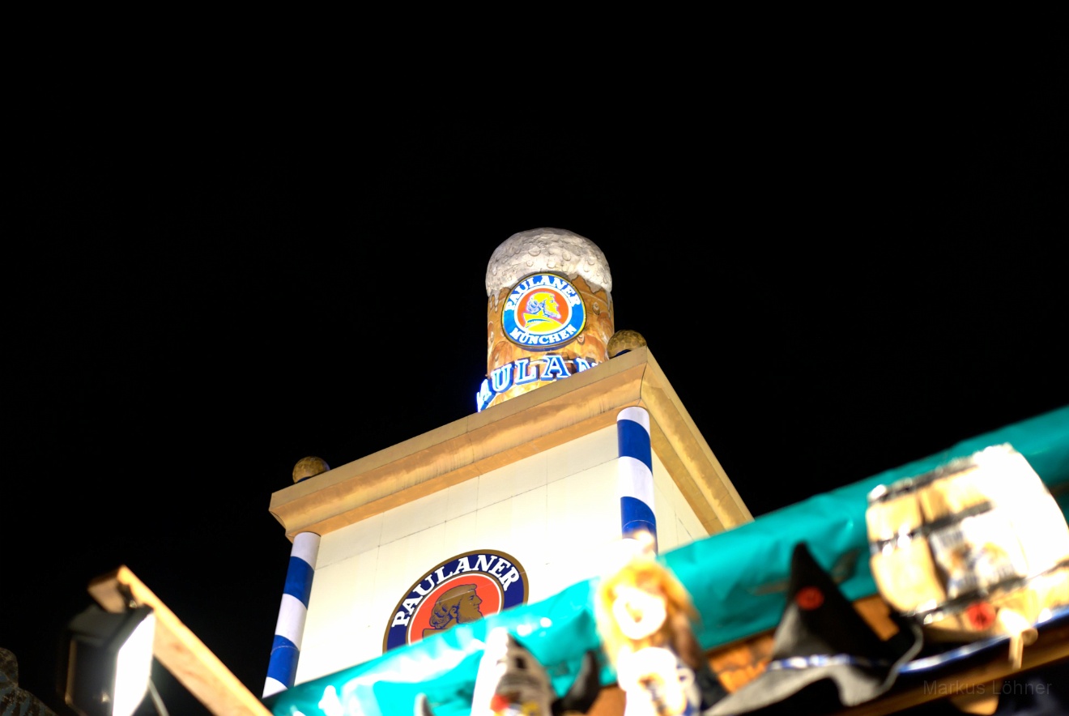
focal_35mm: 45
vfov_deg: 30.0
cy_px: 358
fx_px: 1338
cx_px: 534
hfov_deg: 43.6
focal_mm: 30
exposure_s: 1/60
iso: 500
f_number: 2
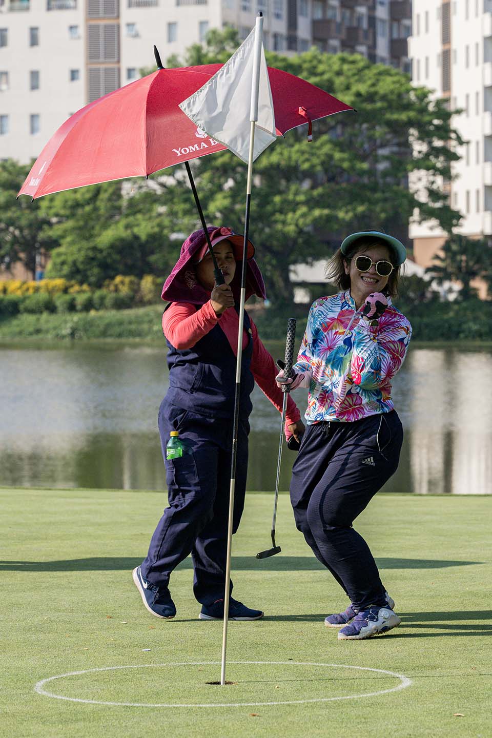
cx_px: 246
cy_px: 369
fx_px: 1599
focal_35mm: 78
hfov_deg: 17.5
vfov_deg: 26.0
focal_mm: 78
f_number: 4
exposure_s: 1/4000
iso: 500
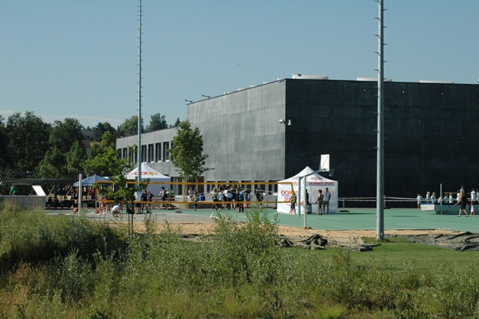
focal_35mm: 105
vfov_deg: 13.0
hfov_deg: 19.5
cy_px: 160
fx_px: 1396
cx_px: 240
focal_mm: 70
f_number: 8
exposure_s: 1/2500
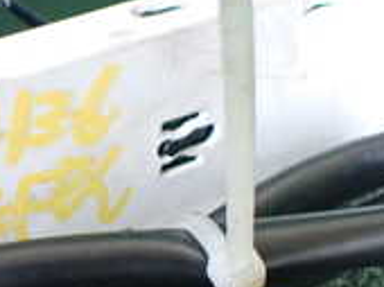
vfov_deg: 13.9
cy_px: 208
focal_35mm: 106
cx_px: -9
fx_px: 1174
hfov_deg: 18.1
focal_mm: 5.4
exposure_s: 1/100
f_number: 2.3
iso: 800
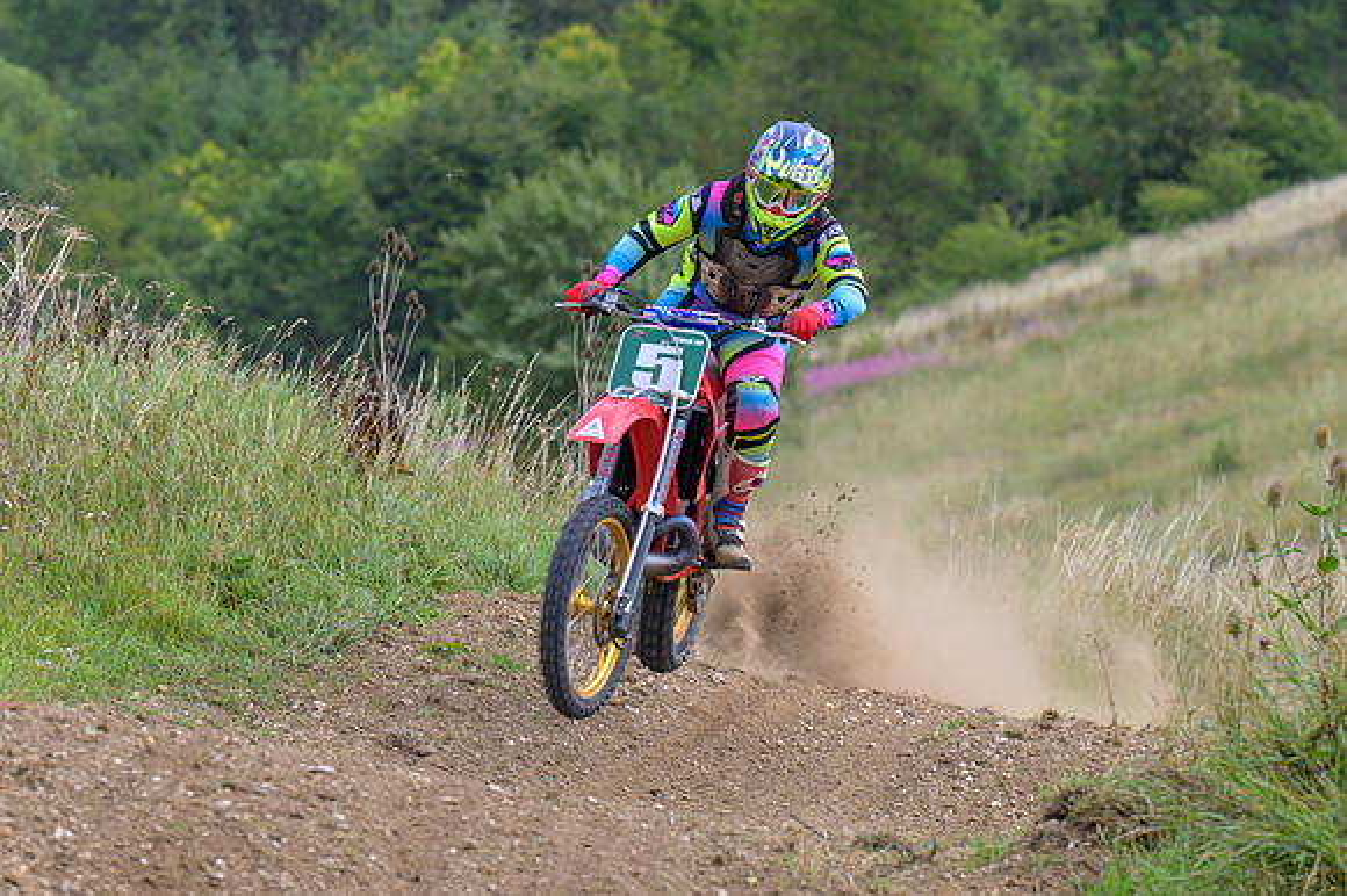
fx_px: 11684
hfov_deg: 6.6
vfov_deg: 4.4
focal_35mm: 312
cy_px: 645
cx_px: 377
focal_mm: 145
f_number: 4.5
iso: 64
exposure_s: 1/400
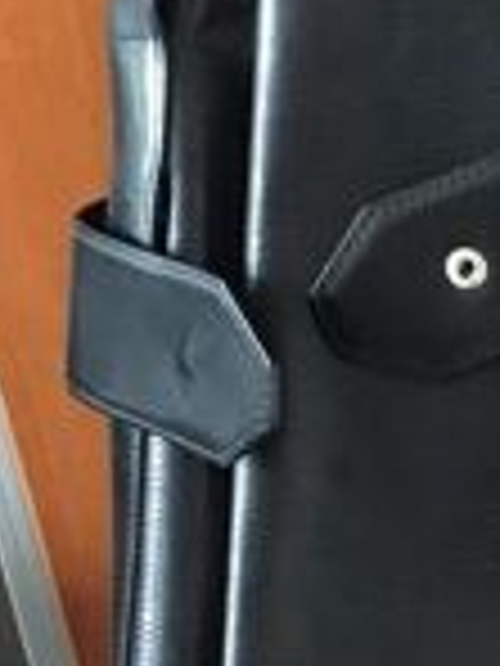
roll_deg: +3.2
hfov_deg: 11.3
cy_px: 504
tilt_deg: -31.6
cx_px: 811
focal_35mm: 125
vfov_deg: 15.7
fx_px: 2407
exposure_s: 1/17
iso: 250
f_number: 2.2
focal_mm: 4.15
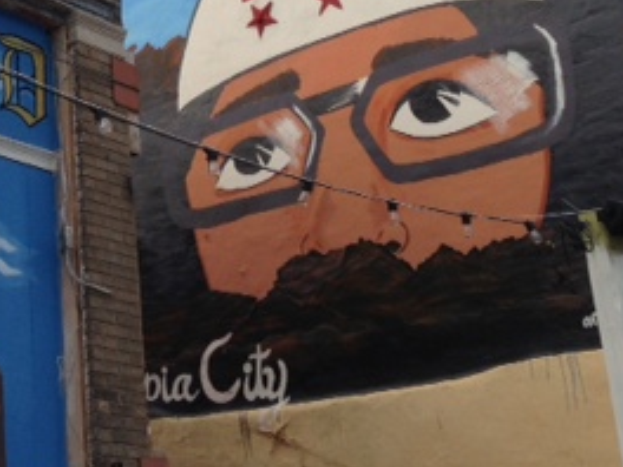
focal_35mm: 80
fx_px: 1440
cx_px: -31
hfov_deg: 23.2
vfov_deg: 18.0
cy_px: -5
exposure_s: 1/1550
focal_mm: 4.13
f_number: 2.4
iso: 50
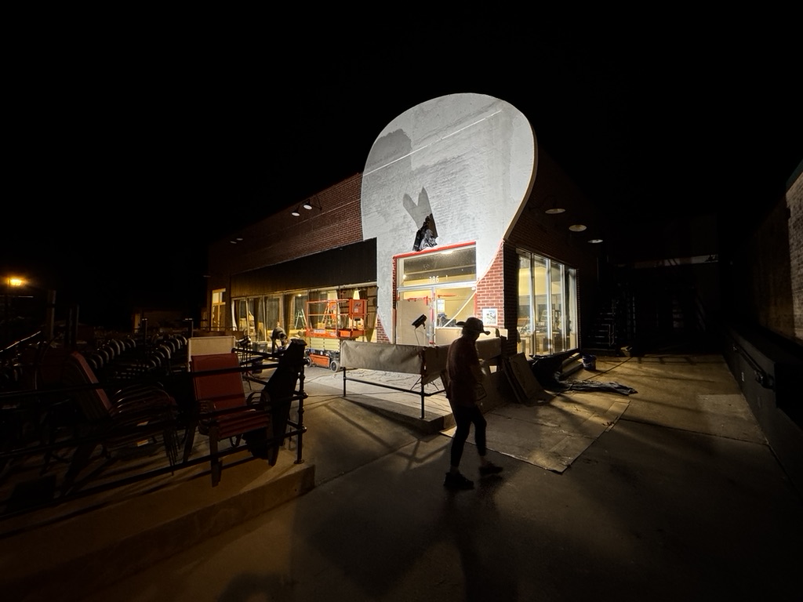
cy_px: 301
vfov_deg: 85.7
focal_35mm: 14
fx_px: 325
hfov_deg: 102.1
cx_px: 402
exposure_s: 1/60
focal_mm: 2.22
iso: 400
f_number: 2.2
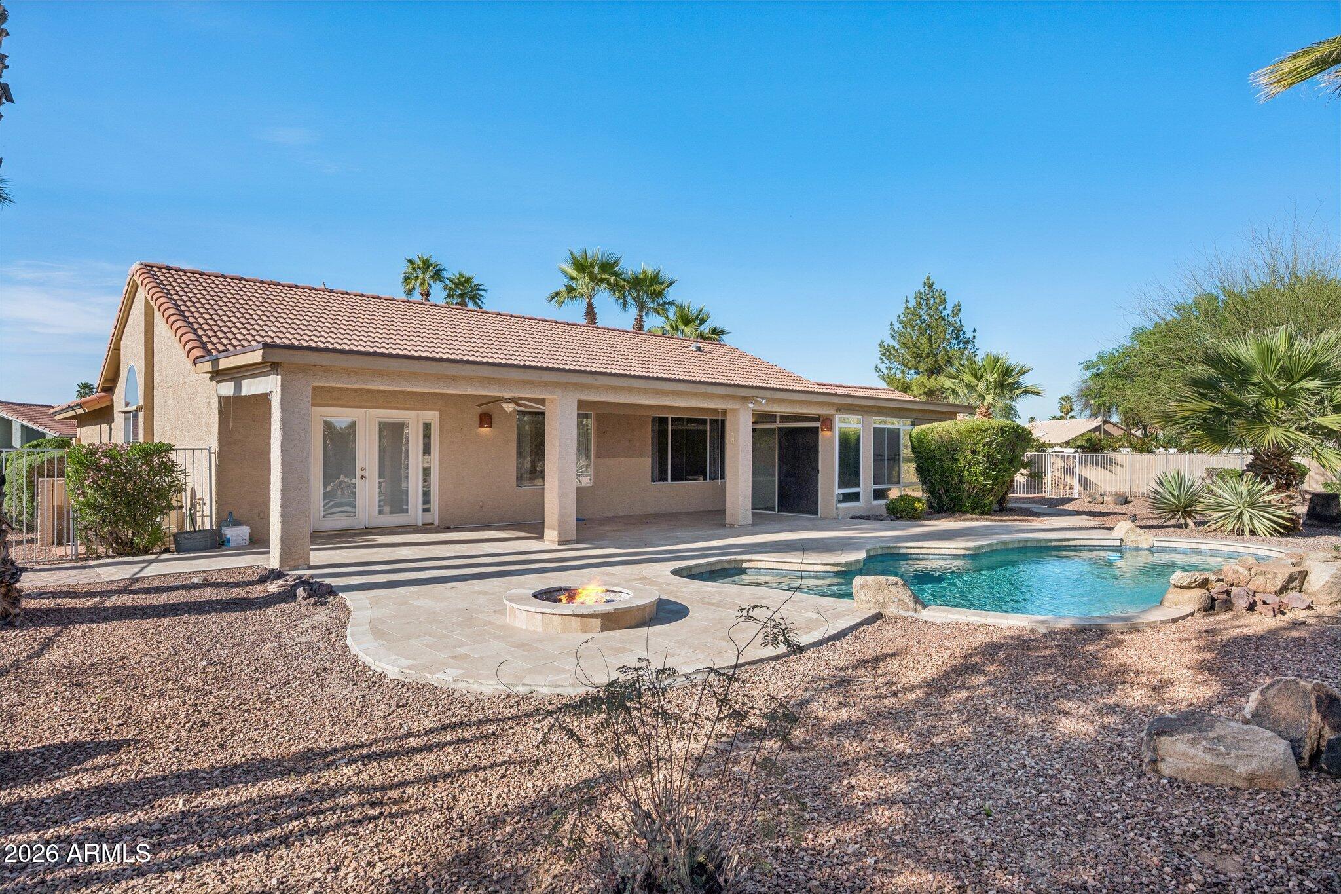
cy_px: 447
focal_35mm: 20
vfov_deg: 60.7
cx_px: 670
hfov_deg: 82.6
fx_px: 764
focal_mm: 20.5
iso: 320
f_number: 8
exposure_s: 1/1000
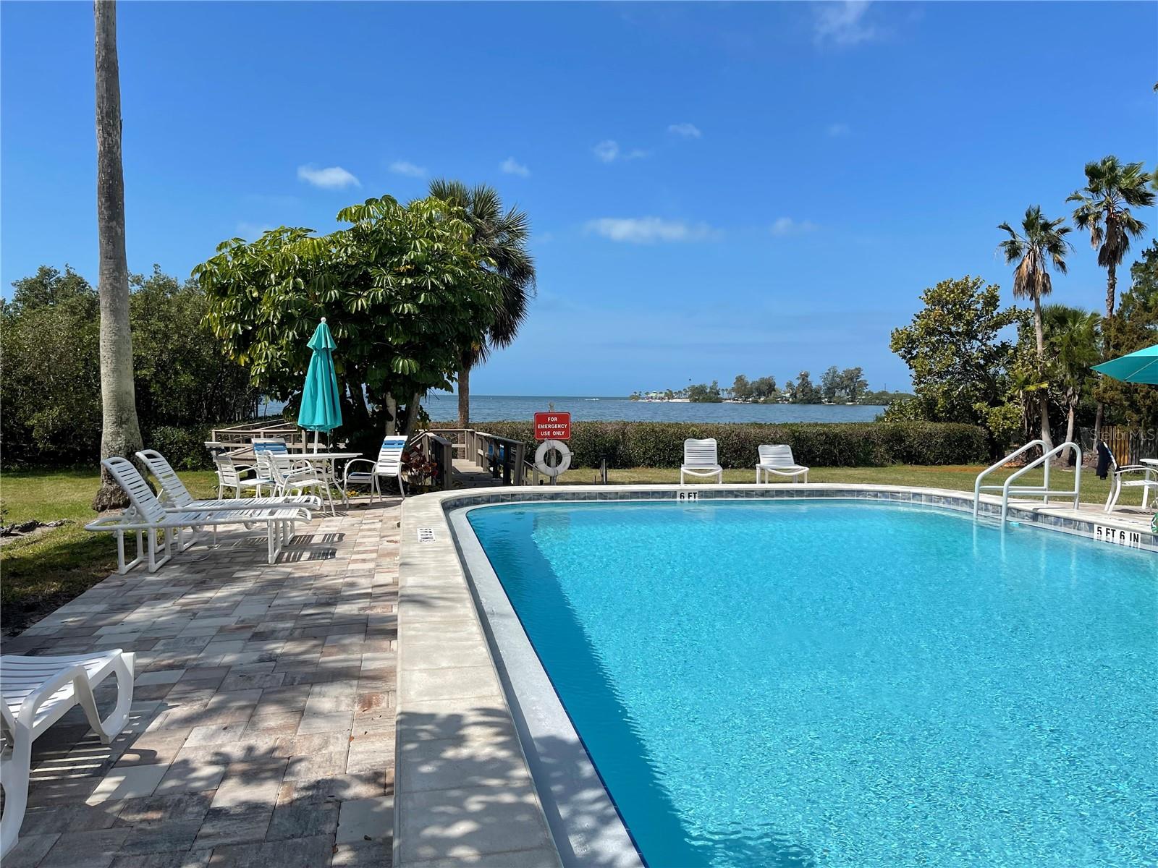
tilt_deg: -3.6
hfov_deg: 69.4
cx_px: 579
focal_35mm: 25
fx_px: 836
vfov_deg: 54.9
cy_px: 434
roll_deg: -0.8
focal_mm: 5.1
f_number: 1.6
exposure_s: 1/6579
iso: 32
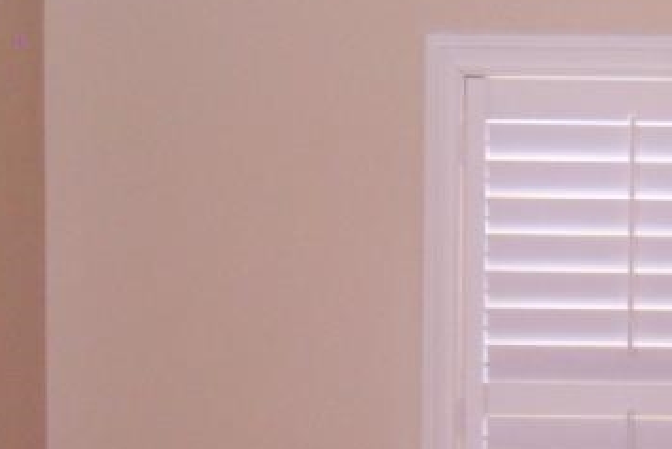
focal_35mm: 105
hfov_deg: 19.0
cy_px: 580
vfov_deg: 12.6
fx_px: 1961
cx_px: 642
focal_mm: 6.3
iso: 400
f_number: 3.5
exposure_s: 1/45
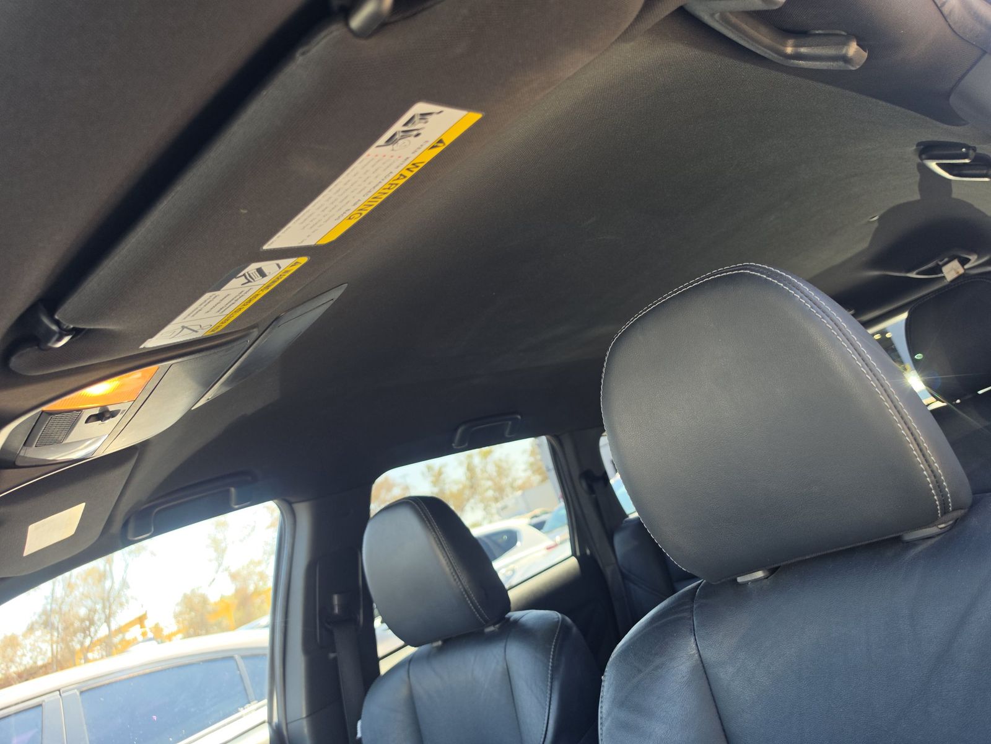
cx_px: 496
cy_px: 372
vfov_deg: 58.9
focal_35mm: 23
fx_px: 658
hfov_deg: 73.9
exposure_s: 1/119
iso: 12
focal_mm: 6.5
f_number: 1.4
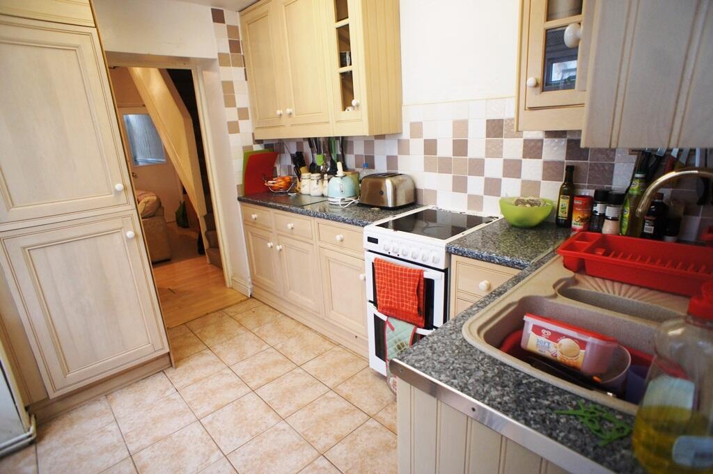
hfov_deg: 73.8
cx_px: 356
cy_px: 237
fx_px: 475
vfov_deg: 53.1
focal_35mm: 24
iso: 250
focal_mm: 16
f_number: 2.8
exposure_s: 1/30
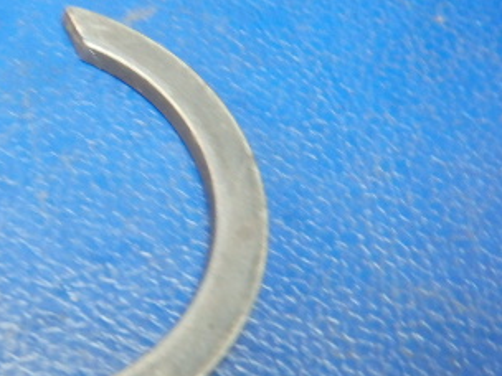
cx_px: -20
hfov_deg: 30.1
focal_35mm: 59
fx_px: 856
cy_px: 224
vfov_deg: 24.8
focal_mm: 5
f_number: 3.9
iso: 800
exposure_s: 1/25
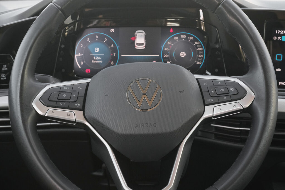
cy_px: 95
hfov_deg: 29.7
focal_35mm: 68
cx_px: 142
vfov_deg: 20.0
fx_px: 538
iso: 2000
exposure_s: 1/125
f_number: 9
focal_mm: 45
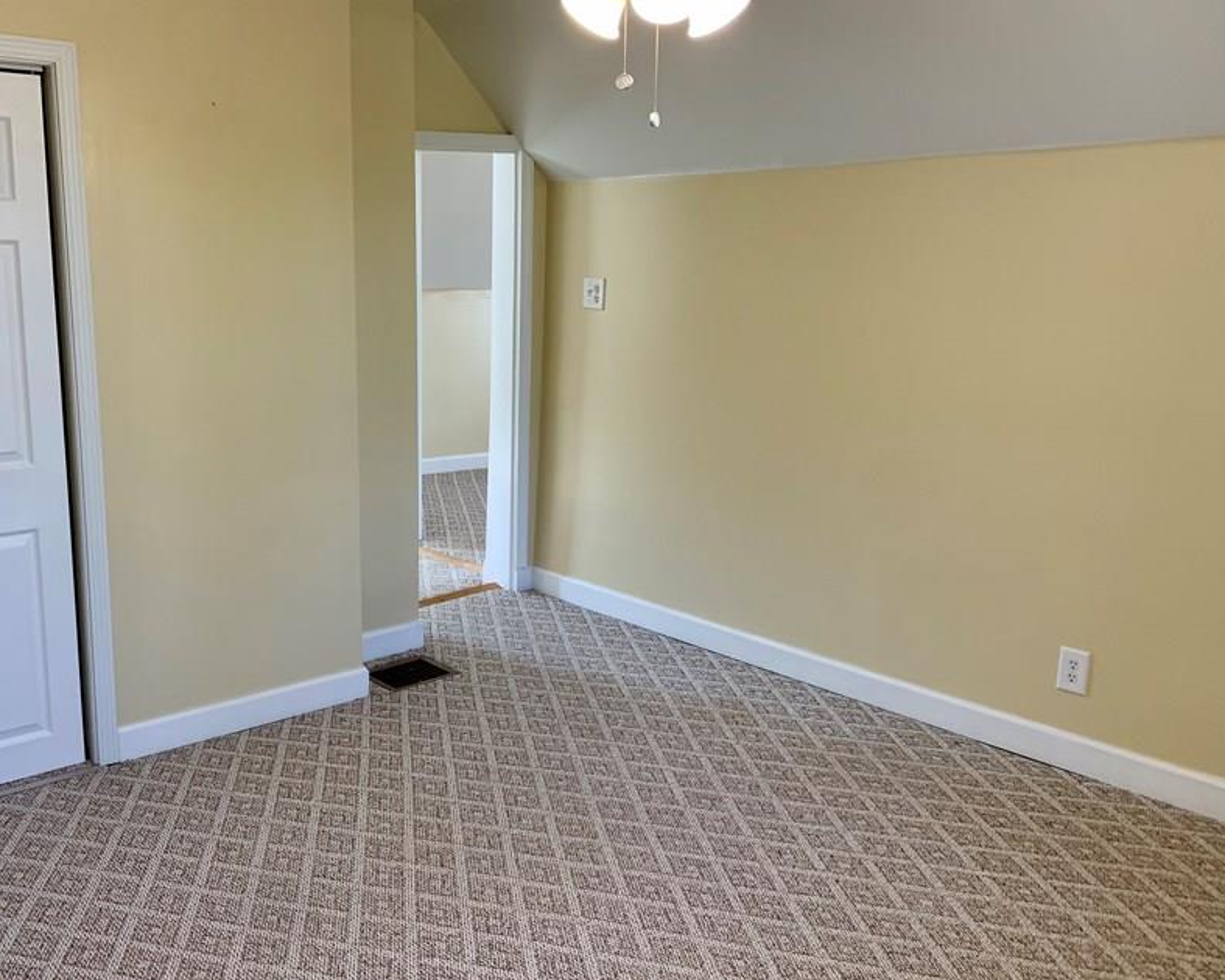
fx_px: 1197
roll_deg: +0.2
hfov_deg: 53.6
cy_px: 498
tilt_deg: -8.8
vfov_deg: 44.6
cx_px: 459
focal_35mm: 33
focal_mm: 4.25
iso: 50
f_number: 1.8
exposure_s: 1/60
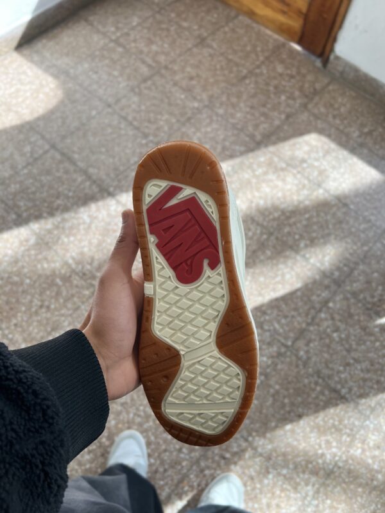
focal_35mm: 26
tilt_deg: -67.0
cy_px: 256
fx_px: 386
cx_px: 192
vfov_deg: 67.3
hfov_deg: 53.1
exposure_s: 1/410
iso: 50
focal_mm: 5.7
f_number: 1.5
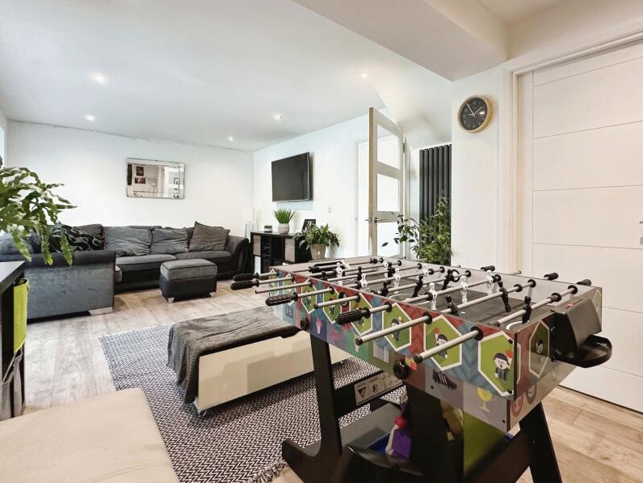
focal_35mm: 18
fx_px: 334
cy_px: 218
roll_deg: -0.6
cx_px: 374
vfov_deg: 71.4
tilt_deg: -0.8
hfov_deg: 87.0
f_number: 2.2
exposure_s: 1/50
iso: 200
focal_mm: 2.22
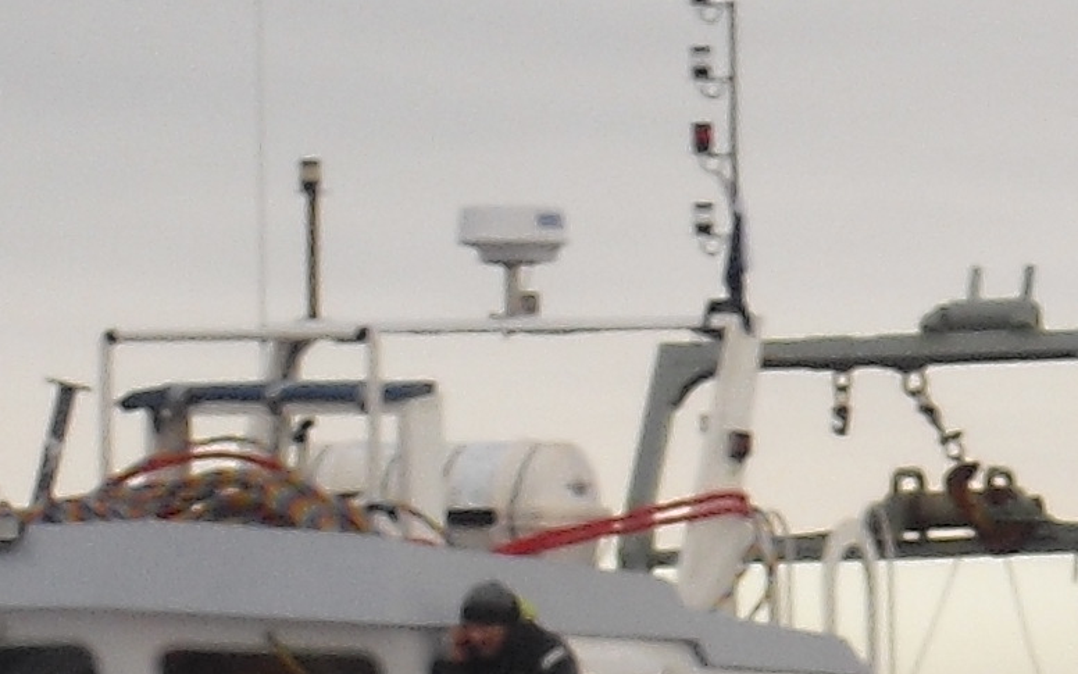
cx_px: 1756
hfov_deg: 3.9
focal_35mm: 533
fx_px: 15659
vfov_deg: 2.5
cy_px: 510
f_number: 5.6
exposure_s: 1/100
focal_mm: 18.9
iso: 100
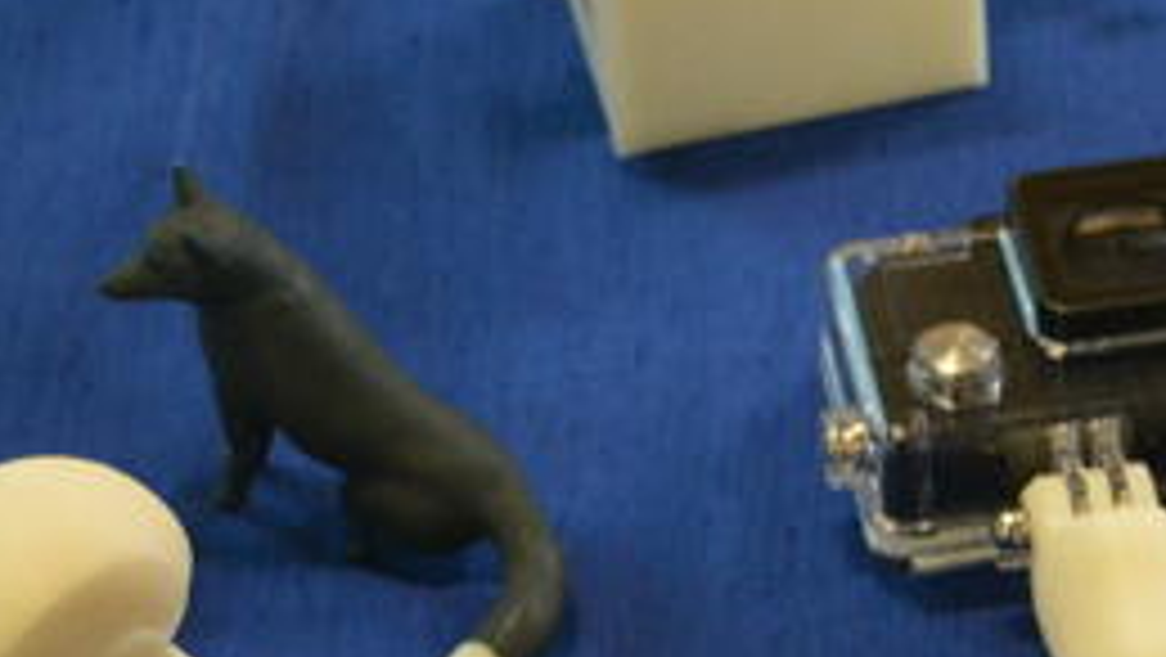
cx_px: 1157
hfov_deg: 12.1
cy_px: 479
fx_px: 5445
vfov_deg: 6.9
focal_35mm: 176
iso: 2000
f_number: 4.2
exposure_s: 1/30
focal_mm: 29
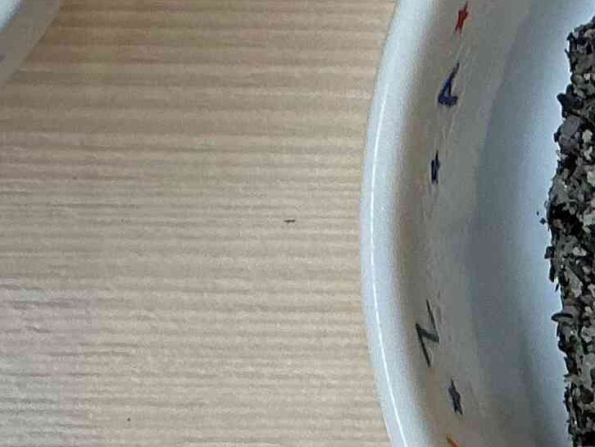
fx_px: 2768
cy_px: 99
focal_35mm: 161
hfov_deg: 12.2
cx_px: 479
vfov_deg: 9.2
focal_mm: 3
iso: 100
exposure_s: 1/60
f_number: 1.8
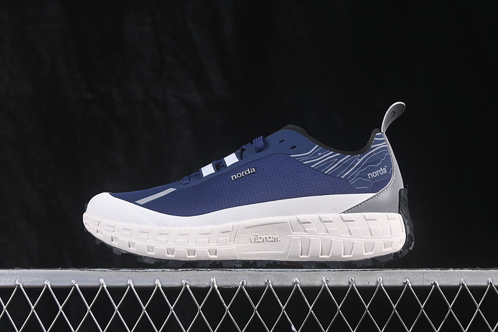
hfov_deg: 27.0
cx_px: 249
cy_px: 166
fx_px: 1037
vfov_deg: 18.2
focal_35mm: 75
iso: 160
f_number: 6.3
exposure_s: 1/60
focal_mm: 50
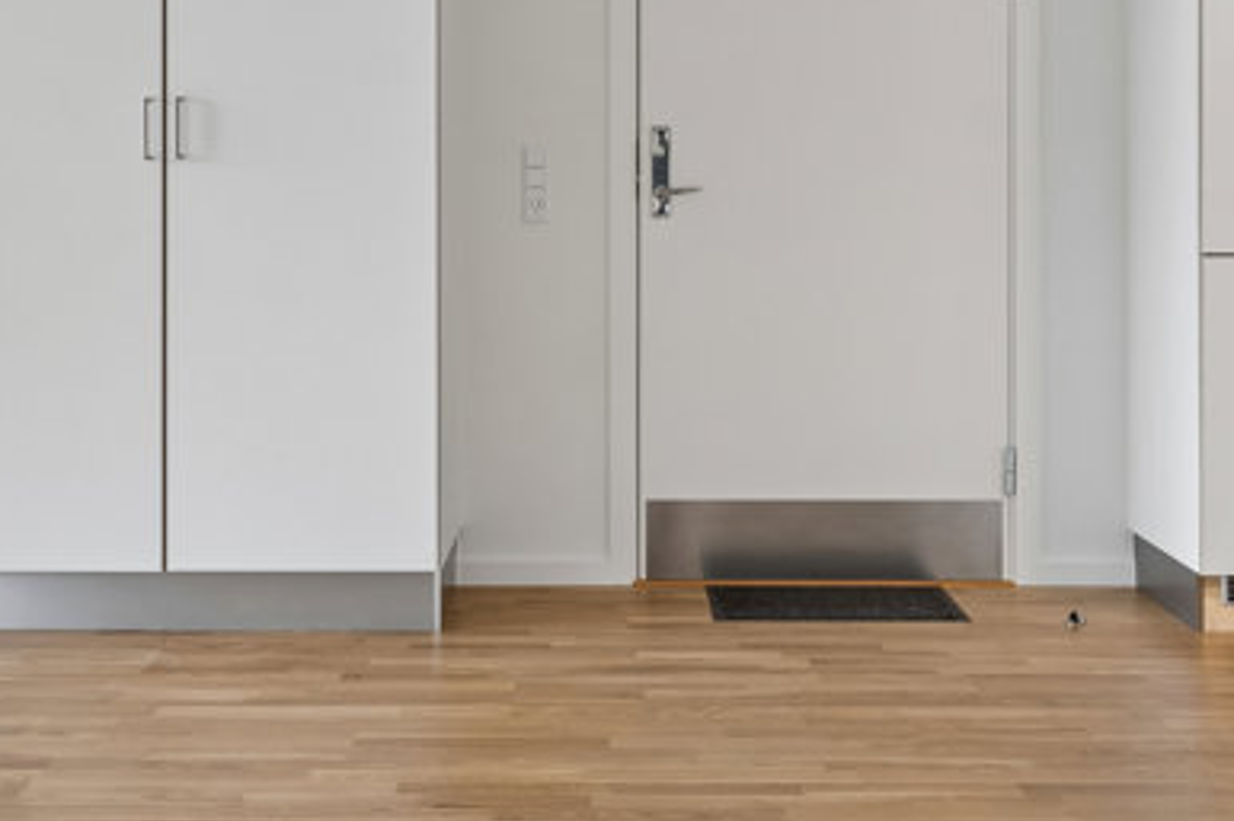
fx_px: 1919
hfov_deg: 35.6
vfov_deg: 23.9
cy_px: 196
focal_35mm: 56
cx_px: 575
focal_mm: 18
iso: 200
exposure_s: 1/3.33
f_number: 8
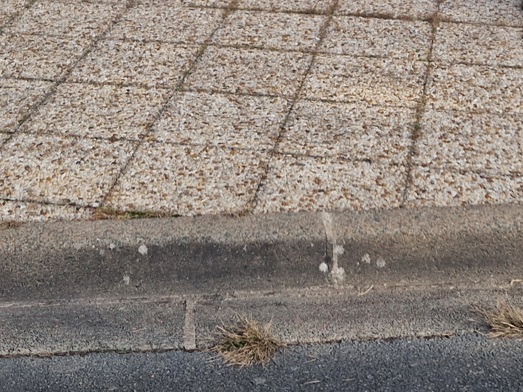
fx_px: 1285
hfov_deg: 23.0
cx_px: 271
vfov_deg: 15.0
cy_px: -325
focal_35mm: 85
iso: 50
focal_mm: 5.4
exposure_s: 1/496
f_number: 1.8
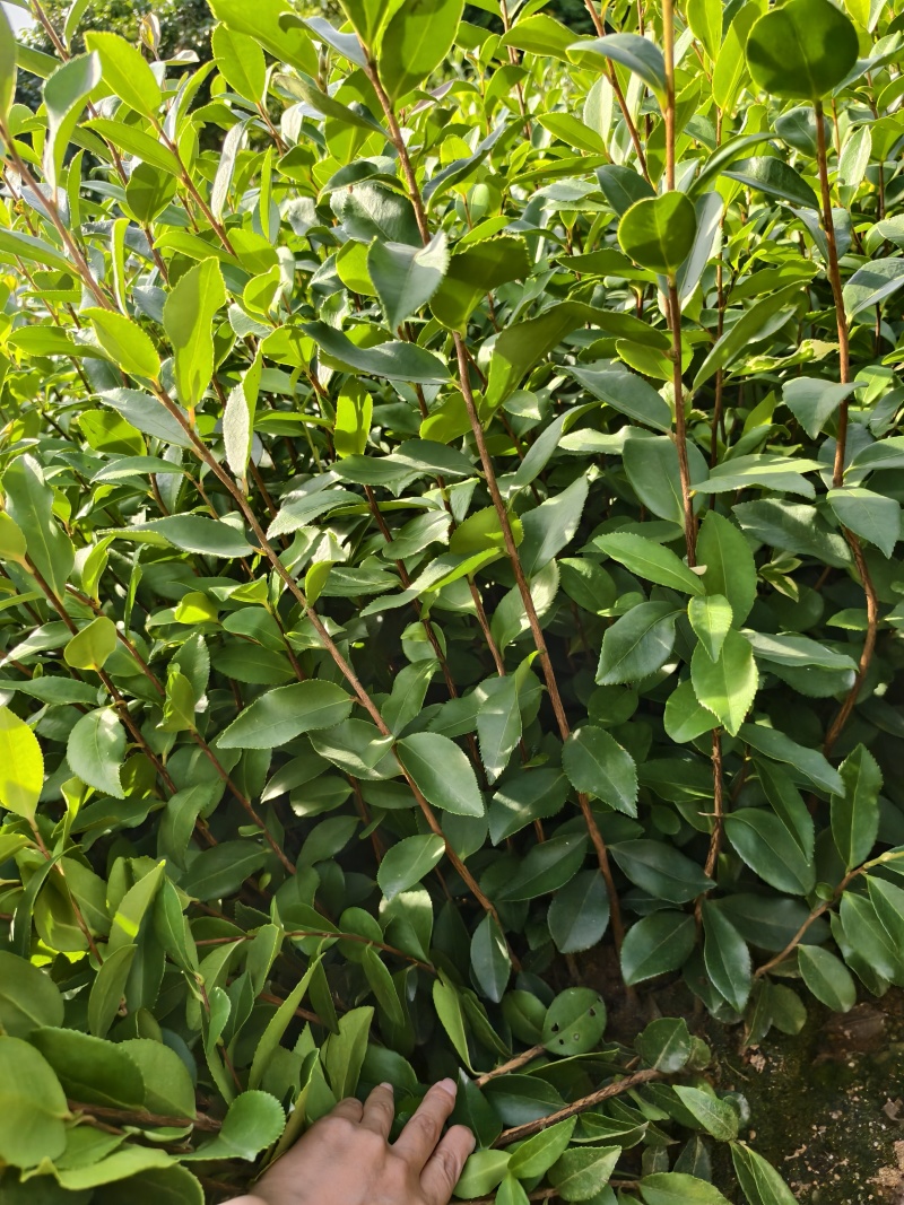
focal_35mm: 23
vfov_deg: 73.9
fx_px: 801
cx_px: 452
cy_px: 602
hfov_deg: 58.9
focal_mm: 5.6
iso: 71
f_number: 1.57
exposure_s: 1/1639
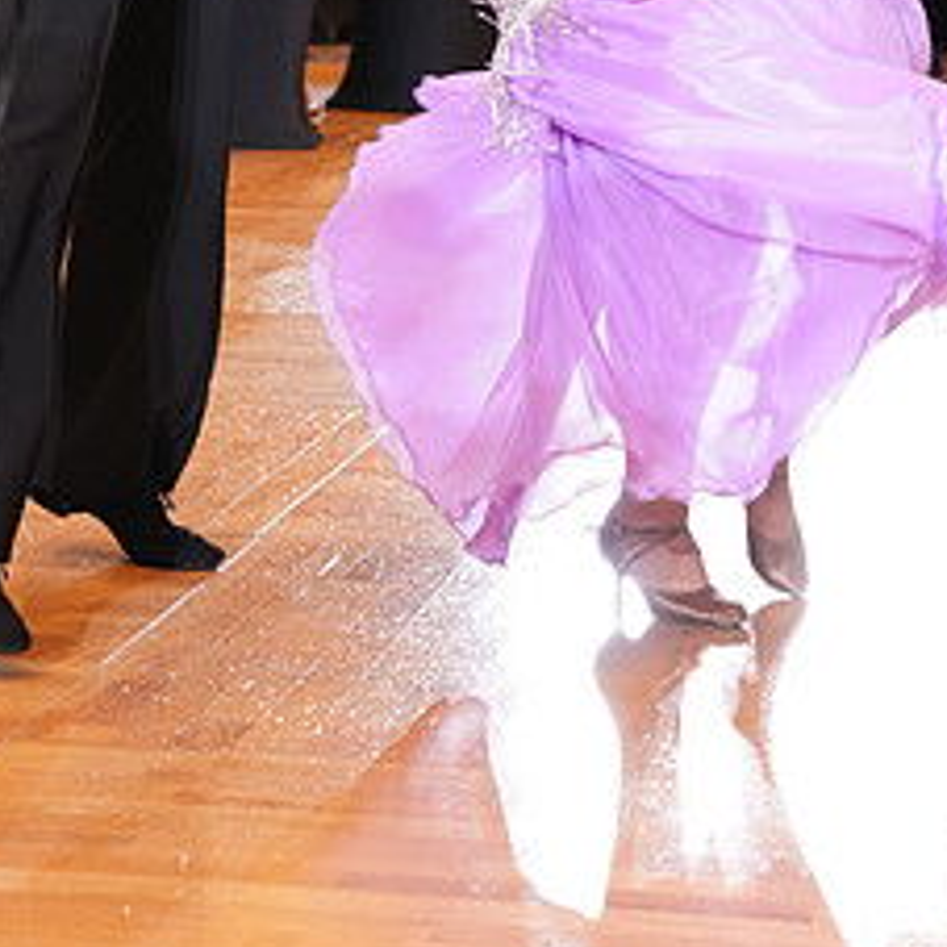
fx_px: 3436
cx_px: 582
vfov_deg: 15.2
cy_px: -154
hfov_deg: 15.7
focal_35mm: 111
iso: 1600
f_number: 4
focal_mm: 51
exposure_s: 1/200
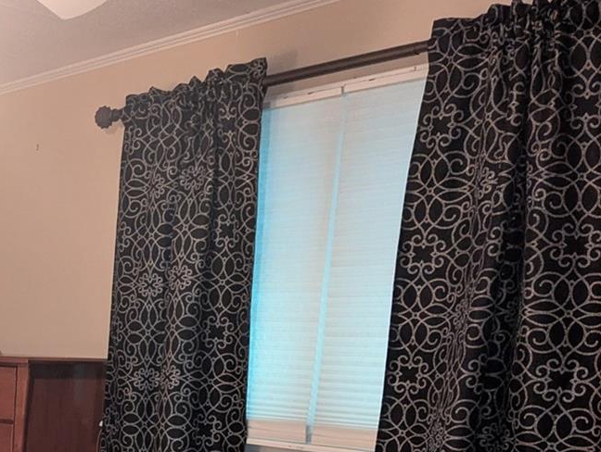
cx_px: -34
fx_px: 1026
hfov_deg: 29.9
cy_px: 526
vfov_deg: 23.0
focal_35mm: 59
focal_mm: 6.81
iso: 3318
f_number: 1.85
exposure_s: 1/120
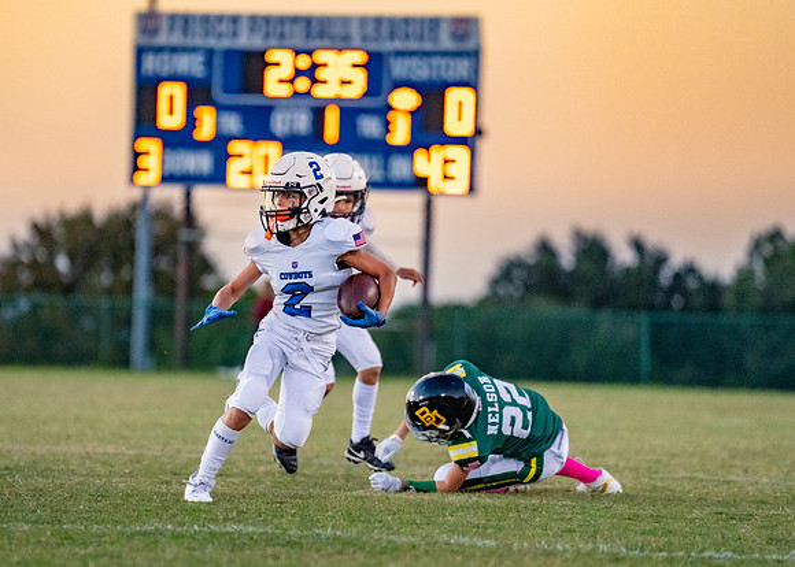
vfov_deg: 5.3
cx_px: 348
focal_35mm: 270
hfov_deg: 7.5
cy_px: 303
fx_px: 6091
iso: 4000
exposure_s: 1/1600
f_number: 2.8
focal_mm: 200
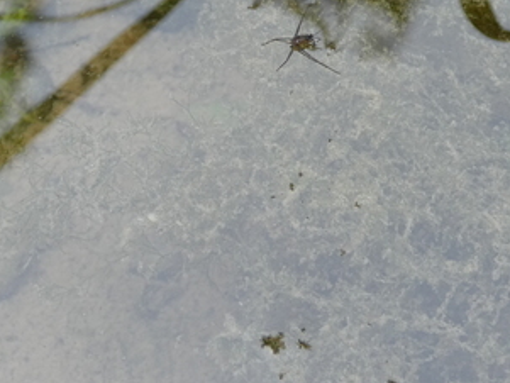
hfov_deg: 18.0
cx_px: 242
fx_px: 1607
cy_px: 108
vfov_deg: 13.6
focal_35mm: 109
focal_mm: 7.3
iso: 80
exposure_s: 1/100
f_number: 3.6
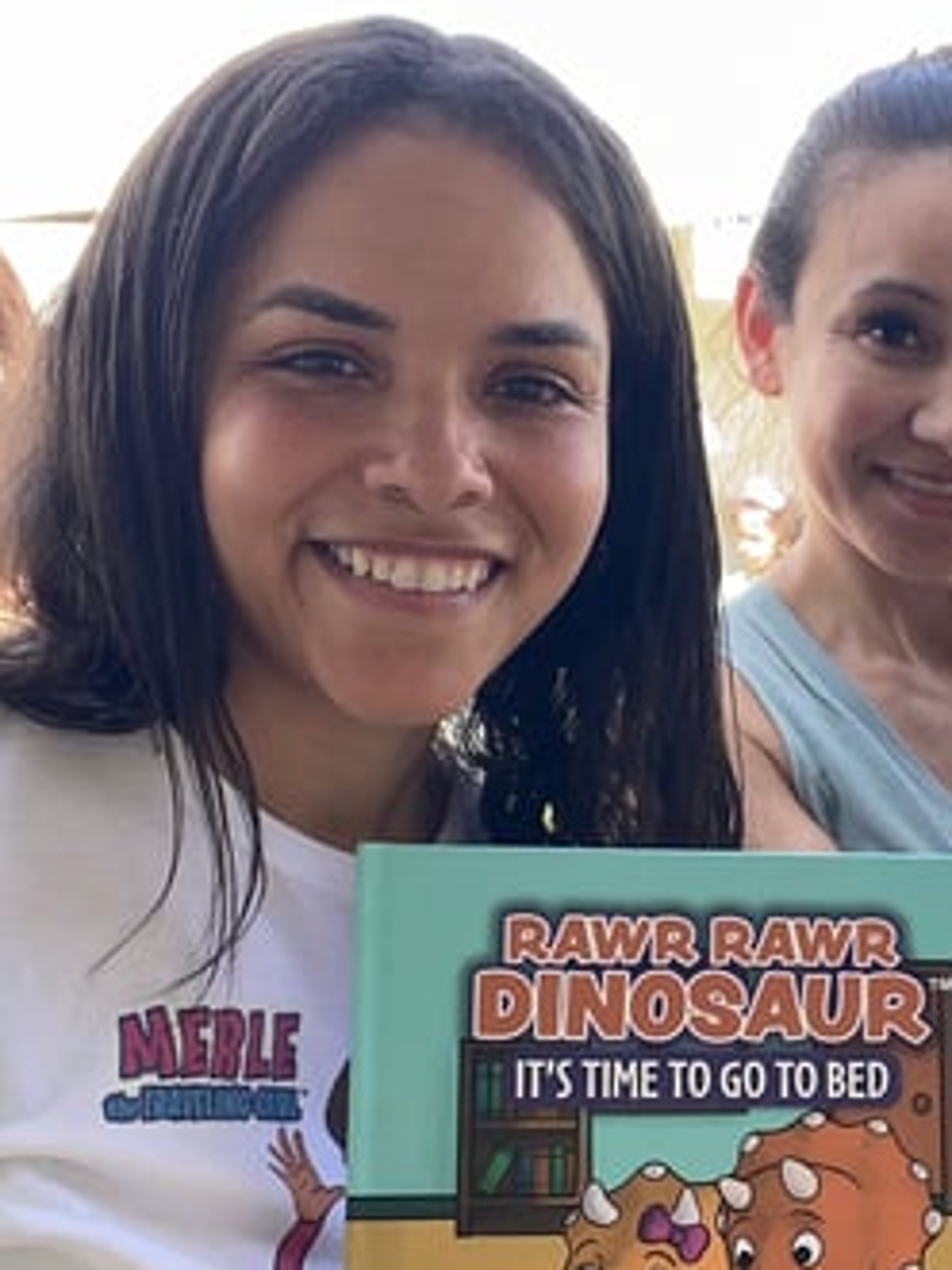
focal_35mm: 58
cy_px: 729
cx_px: 733
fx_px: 2128
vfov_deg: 33.2
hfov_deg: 24.9
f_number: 2.2
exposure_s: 1/122
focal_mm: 2.71
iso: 40
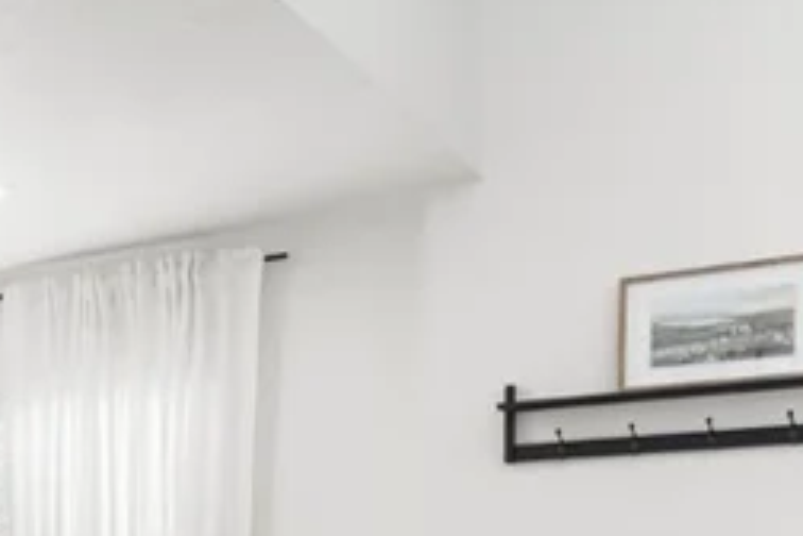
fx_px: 1539
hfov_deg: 19.9
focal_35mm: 69
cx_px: -698
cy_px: 662
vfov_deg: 18.6
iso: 400
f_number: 8
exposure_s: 1/10
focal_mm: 17
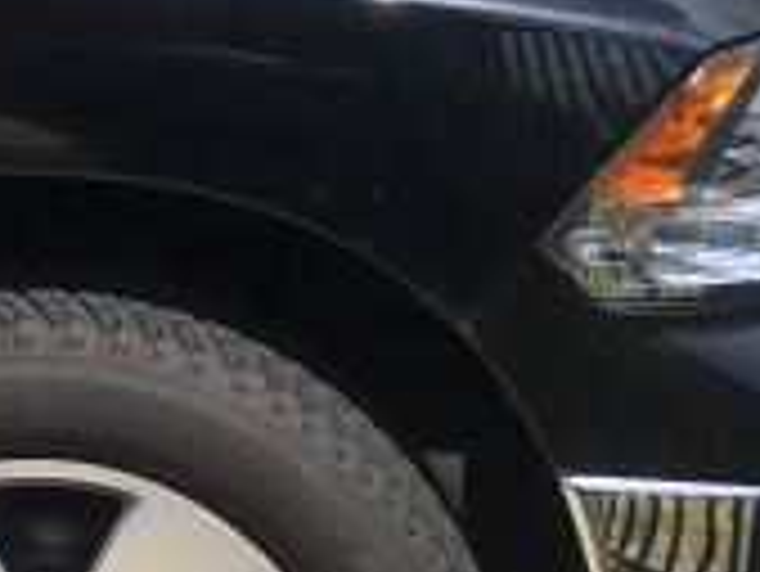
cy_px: 158
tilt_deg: -15.1
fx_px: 3010
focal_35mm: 137
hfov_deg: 13.1
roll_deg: +1.4
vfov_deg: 10.8
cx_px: -562
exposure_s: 1/1451
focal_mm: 4.15
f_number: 2.2
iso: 25
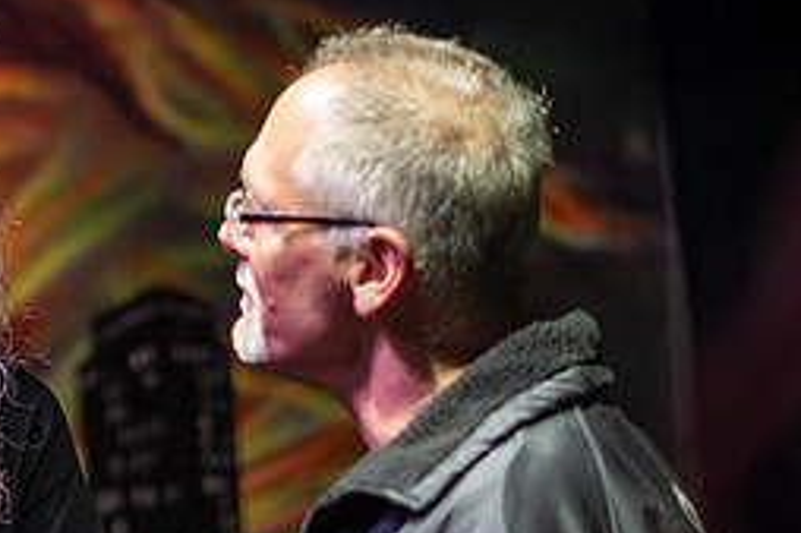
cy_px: 308
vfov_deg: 9.2
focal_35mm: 149
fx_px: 3313
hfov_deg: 13.5
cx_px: -66
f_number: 1.8
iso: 400
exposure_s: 1/125
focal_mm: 50
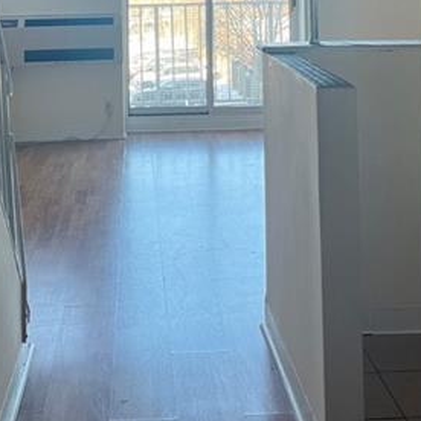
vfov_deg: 25.2
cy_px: -29
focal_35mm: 64
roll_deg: +1.5
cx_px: 174
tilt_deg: +0.0
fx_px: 881
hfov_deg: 26.8
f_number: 1.6
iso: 80
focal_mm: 5.1
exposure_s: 1/122
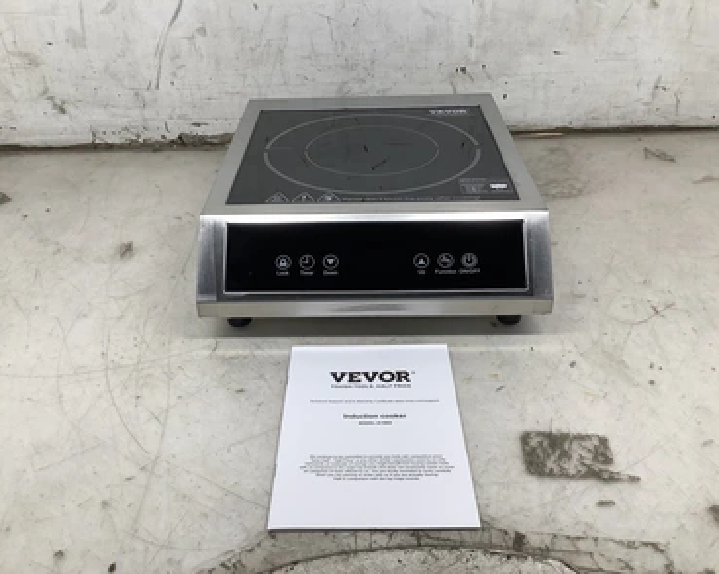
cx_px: 351
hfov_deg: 54.3
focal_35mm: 33
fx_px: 702
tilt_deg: -31.1
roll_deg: +2.0
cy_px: 284
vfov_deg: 44.5
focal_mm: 3.3
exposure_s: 1/120
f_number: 2.4
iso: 50
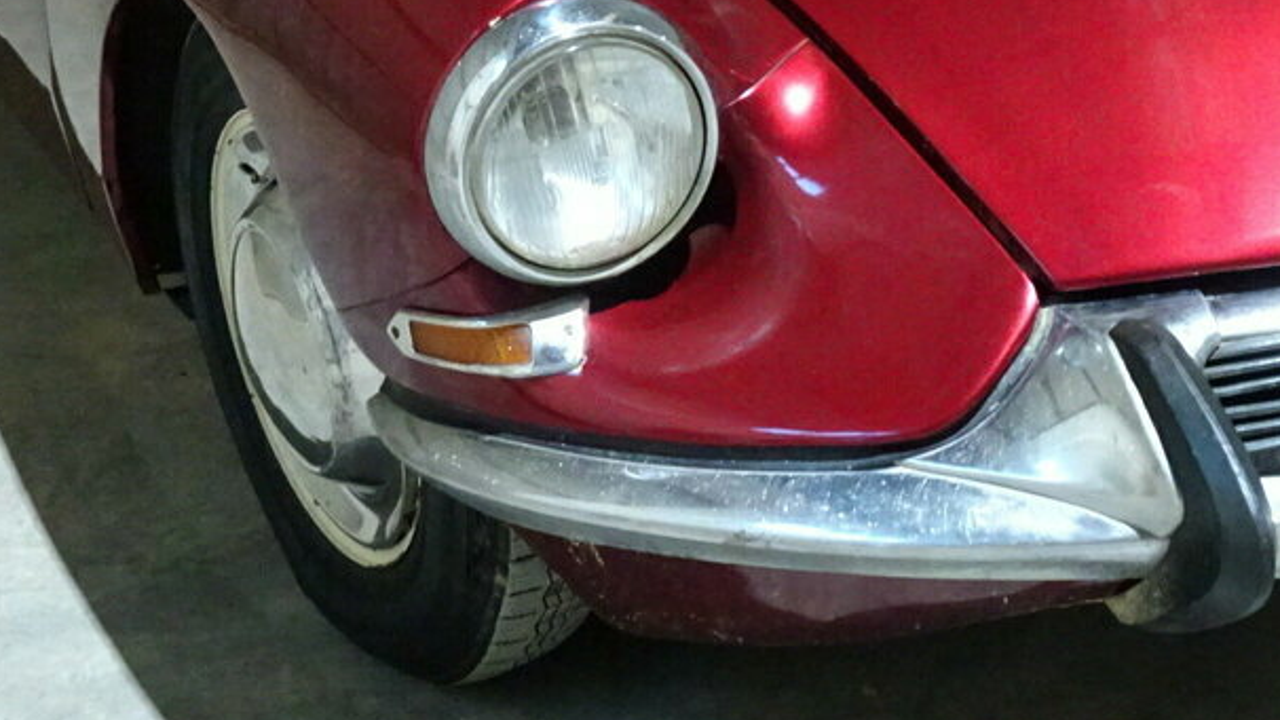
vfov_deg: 14.4
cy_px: -76
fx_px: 2783
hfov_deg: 25.6
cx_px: 950
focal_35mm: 82
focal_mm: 6.56
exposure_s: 1/5
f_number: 4
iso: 1000
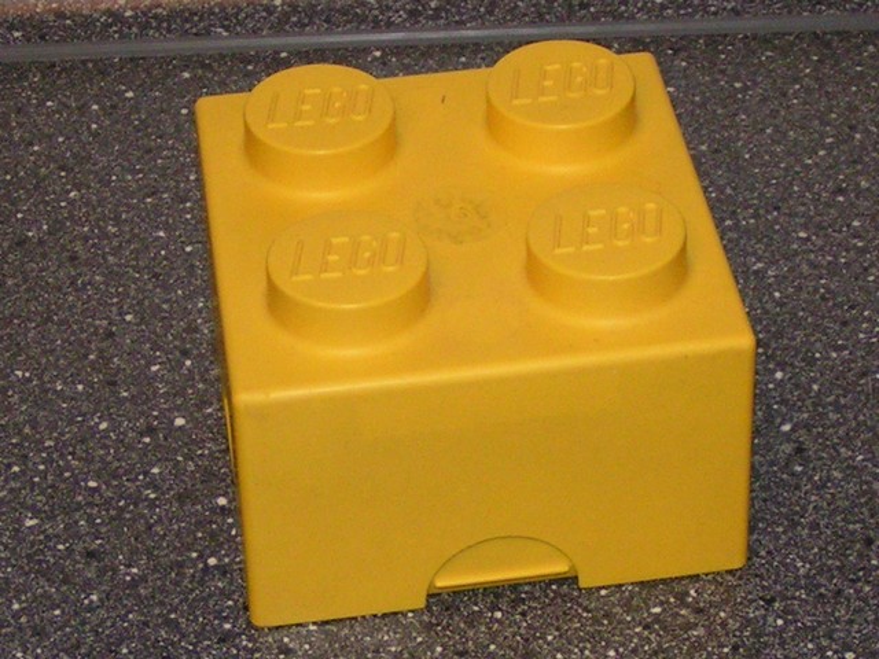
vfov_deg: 32.2
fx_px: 1143
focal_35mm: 45
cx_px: 440
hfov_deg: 42.1
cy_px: 330
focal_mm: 6.9
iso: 200
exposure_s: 1/50
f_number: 2.8
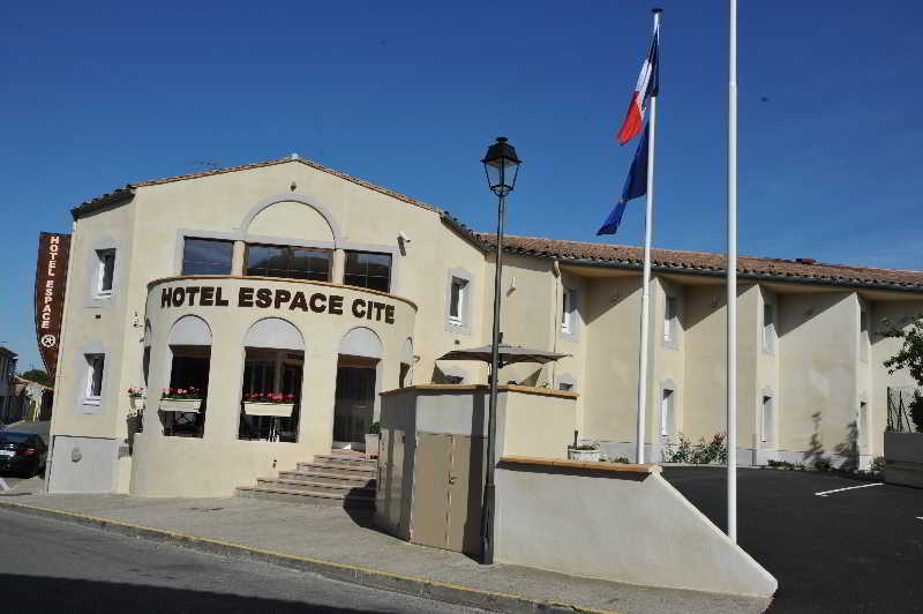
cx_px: 462
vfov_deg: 38.8
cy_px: 307
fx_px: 871
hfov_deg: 55.8
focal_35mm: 34
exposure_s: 1/800
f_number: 14
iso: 500
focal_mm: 34
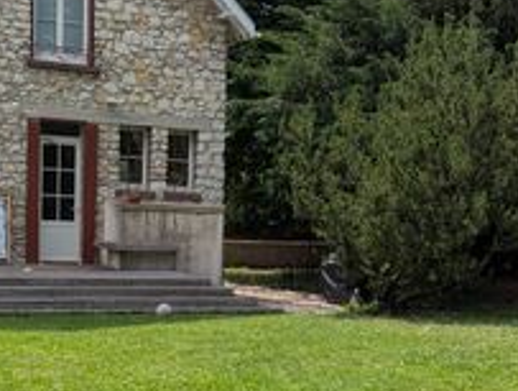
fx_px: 1064
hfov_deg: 26.9
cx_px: 411
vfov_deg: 20.6
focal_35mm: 71
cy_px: 291
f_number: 1.85
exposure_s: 1/2976
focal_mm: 6.81
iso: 41
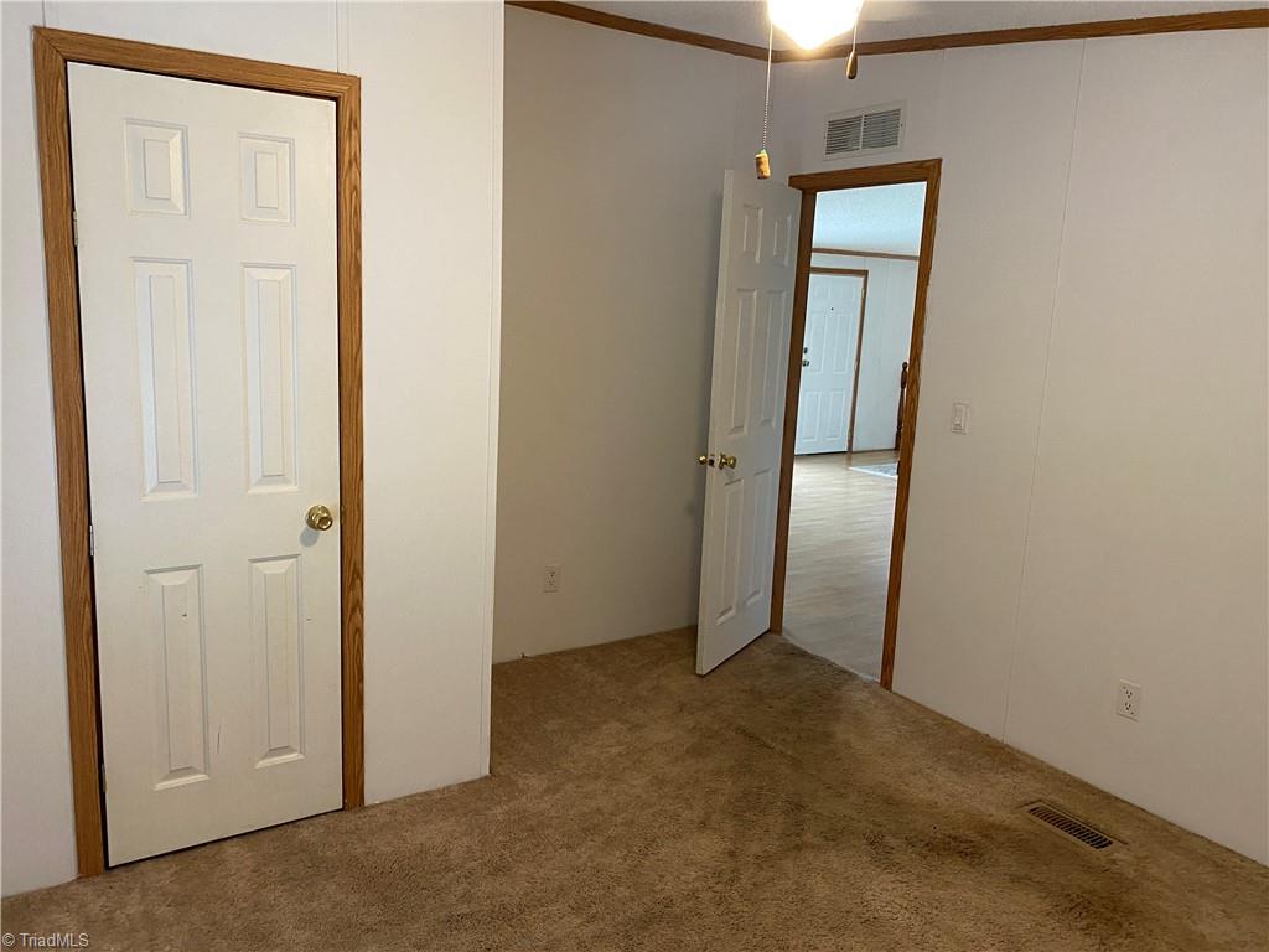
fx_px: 953
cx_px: 634
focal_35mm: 26
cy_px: 476
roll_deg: -3.2
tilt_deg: -9.9
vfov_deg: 53.1
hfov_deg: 67.3
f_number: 1.8
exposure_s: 1/60
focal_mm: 4.25
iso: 200
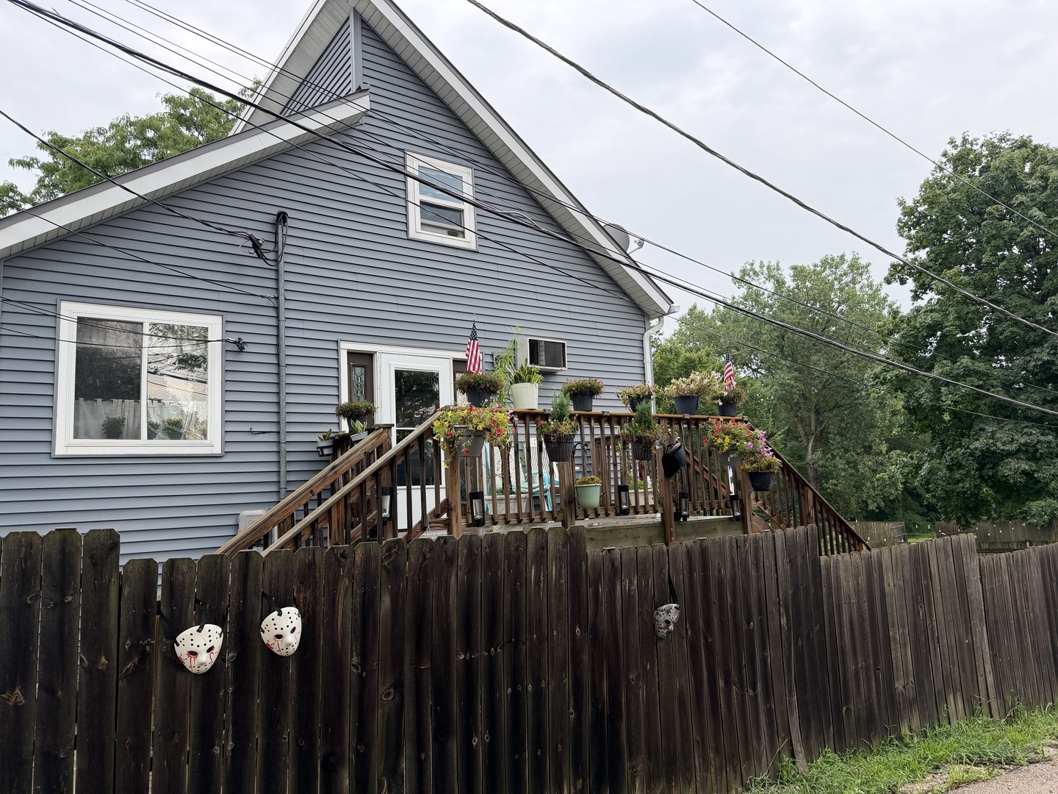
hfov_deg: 71.6
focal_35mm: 24
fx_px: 734
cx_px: 529
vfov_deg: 56.8
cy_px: 397
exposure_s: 1/517
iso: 100
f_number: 1.78
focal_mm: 6.76
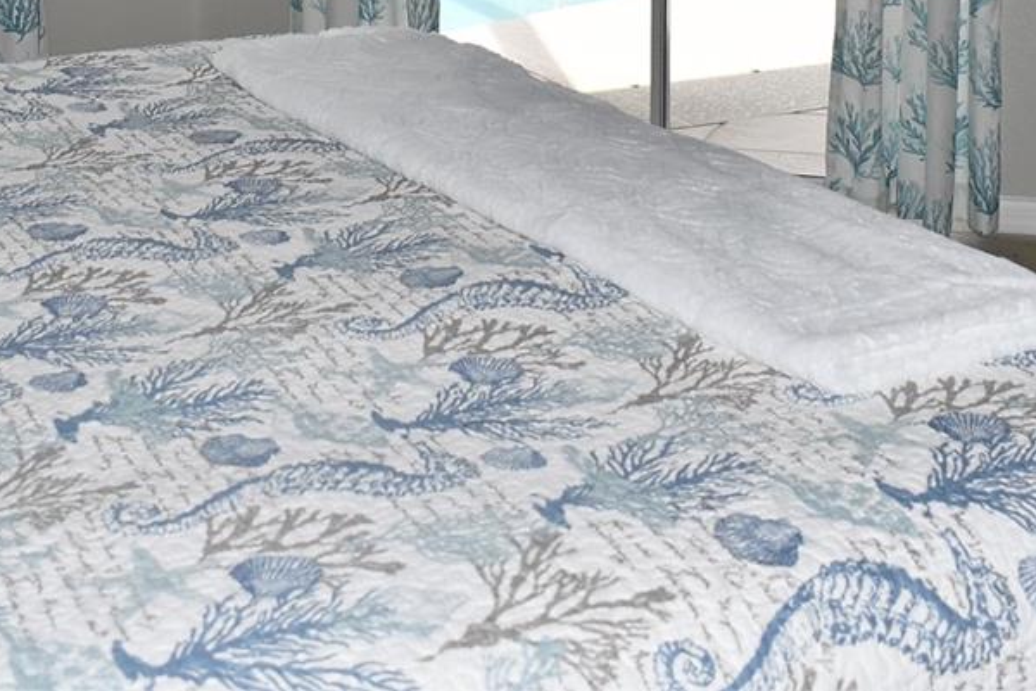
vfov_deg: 17.6
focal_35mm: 72
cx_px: 485
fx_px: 2072
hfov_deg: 28.1
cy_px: -228
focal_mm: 18
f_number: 4.5
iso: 100
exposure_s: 1/250
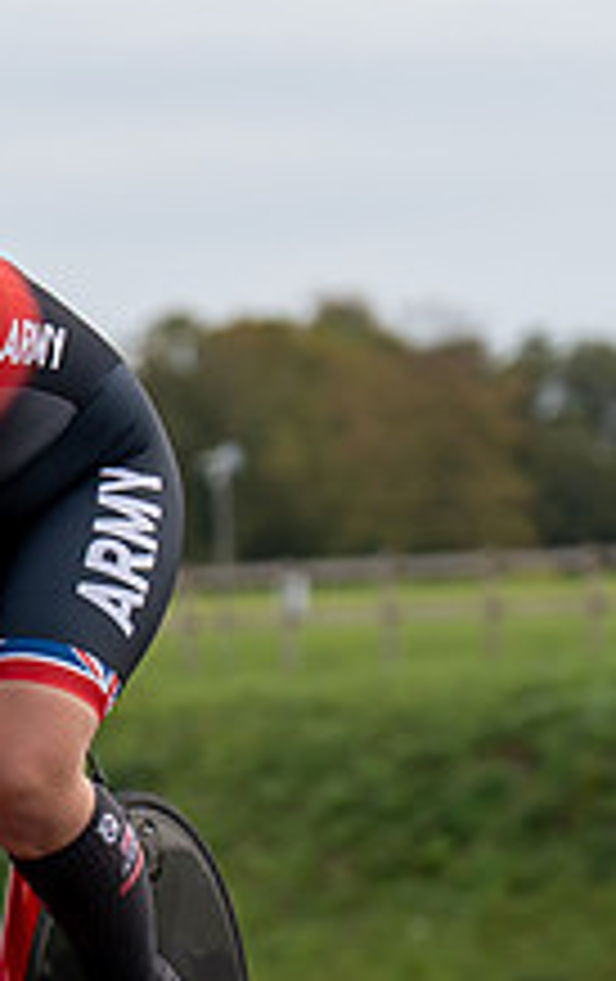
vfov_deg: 3.6
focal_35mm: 587
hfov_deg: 2.2
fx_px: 15705
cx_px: -113
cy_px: 812
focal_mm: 120
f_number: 3.5
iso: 125
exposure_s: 1/800
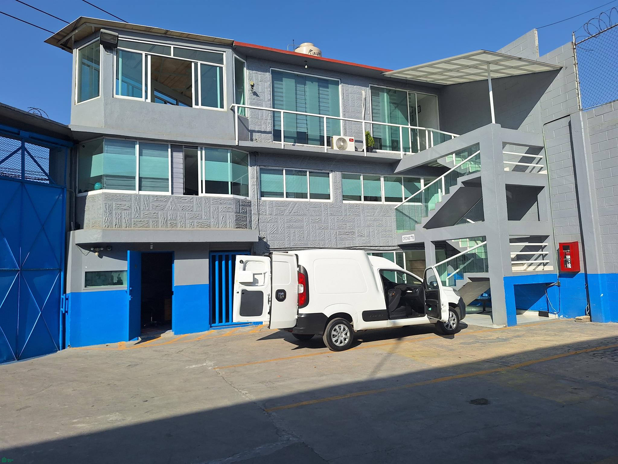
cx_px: 309
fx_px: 411
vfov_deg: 58.9
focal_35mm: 23
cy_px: 232
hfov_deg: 73.9
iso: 40
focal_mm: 5.54
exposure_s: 1/3247
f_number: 1.8
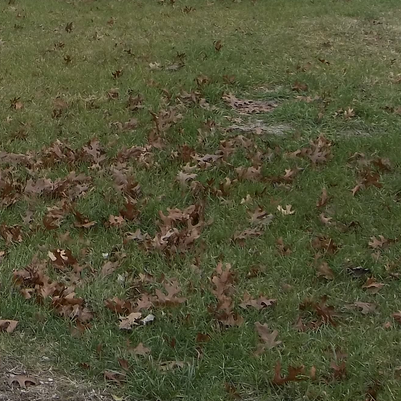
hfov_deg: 18.3
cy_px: -5
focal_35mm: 83
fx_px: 1088
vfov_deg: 20.2
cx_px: -222
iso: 80
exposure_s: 1/320
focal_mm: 4.9
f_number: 3.5
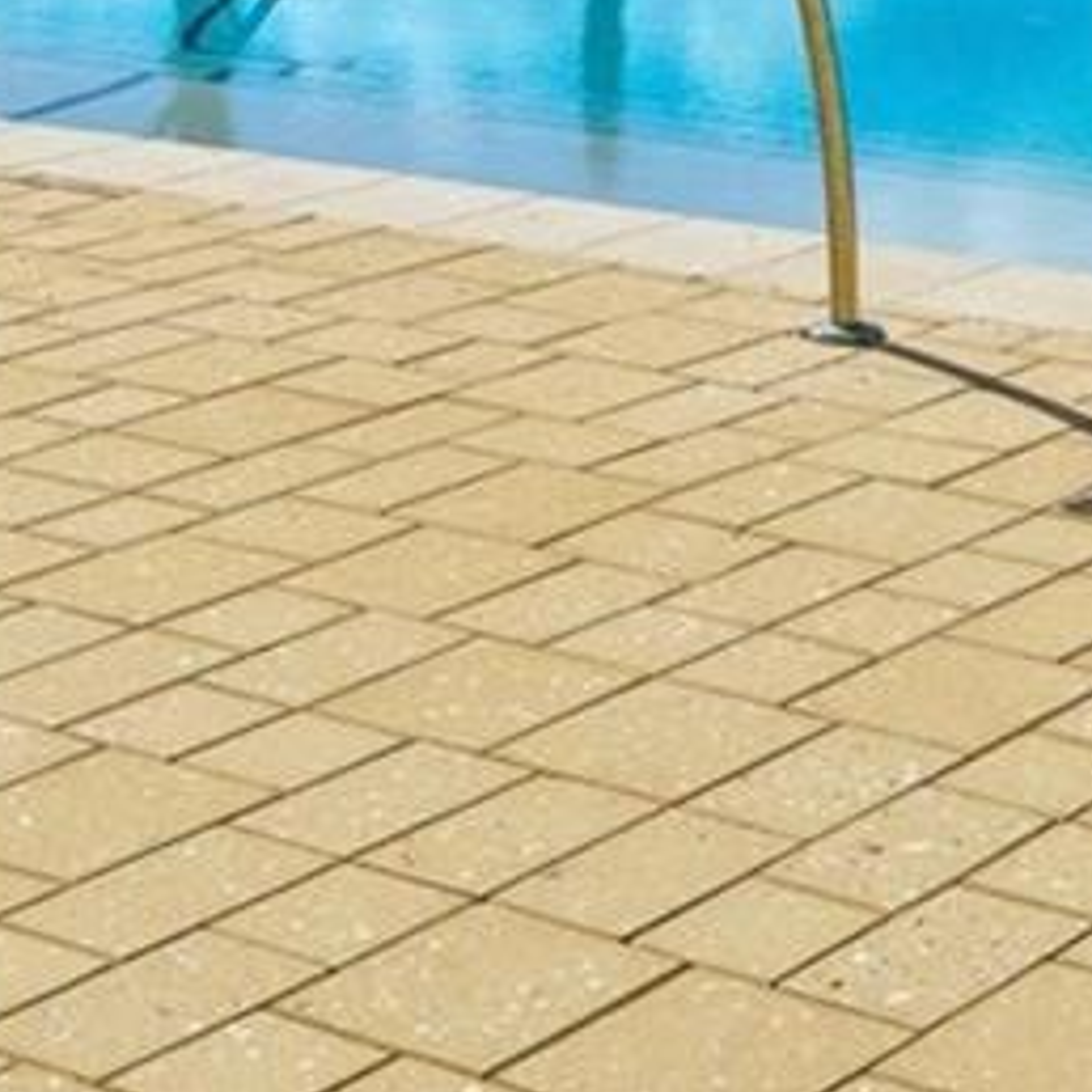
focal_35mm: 100
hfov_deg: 16.4
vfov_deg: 15.9
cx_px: 1431
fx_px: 3569
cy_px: -571
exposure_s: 1/6400
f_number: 7.1
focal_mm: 19
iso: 160
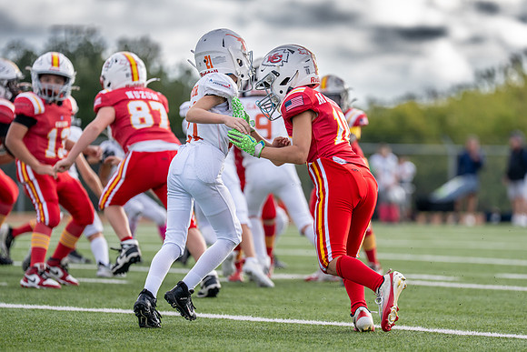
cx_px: 307
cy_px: 206
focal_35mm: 253
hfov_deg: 8.1
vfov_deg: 5.4
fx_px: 3706
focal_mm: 200
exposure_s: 1/2500
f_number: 2.8
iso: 320
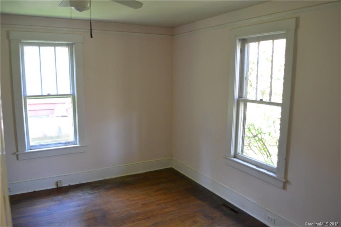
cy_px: 114
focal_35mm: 27
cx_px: 170
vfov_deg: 47.9
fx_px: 256
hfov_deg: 67.4
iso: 1250
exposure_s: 1/60
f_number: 3.5
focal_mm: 18
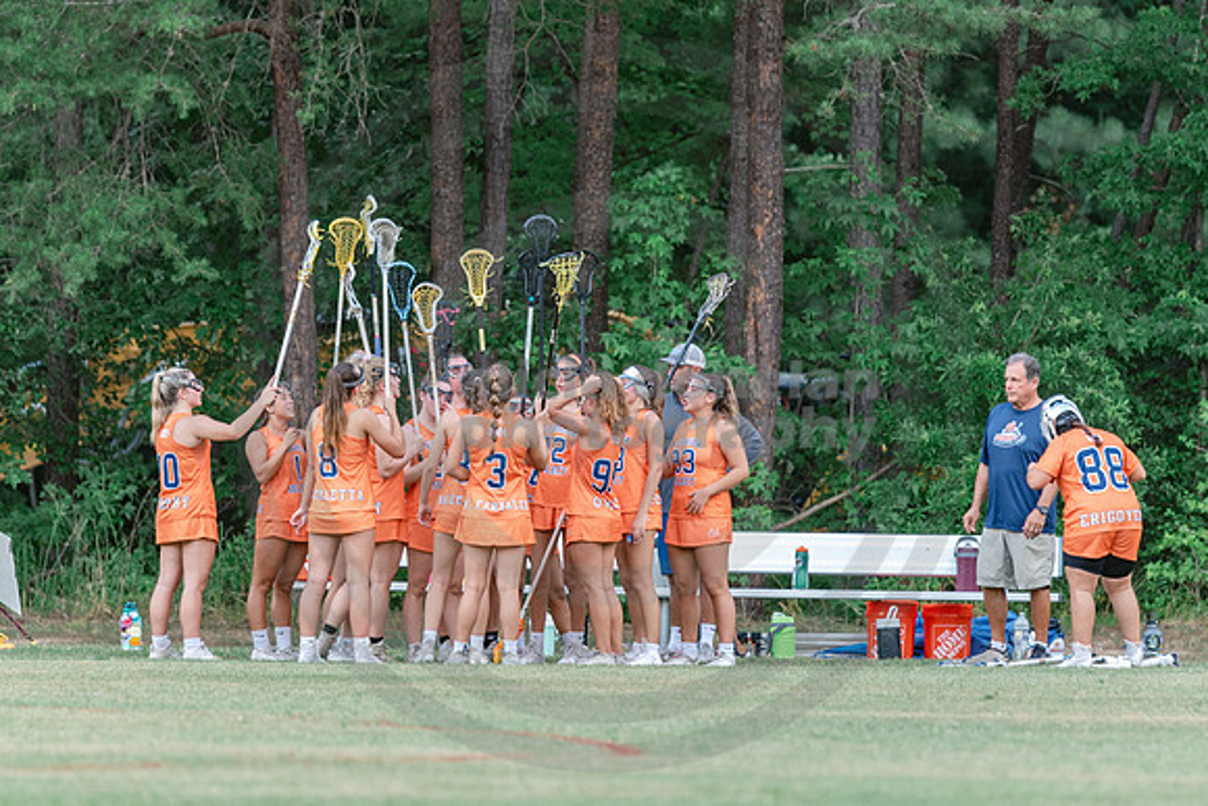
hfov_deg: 5.6
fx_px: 12445
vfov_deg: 3.7
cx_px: 636
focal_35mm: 371
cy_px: 359
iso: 250
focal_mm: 200
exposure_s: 1/250
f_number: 2.8
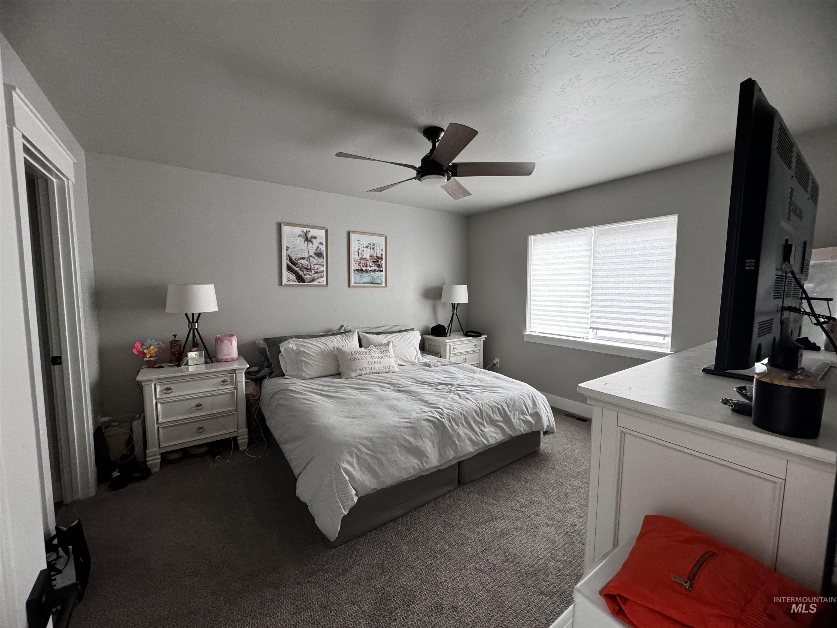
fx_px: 339
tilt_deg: -5.0
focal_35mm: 14
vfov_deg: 85.7
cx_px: 418
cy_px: 314
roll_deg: -0.3
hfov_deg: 102.1
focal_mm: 2.22
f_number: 2.2
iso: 320
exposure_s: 1/120
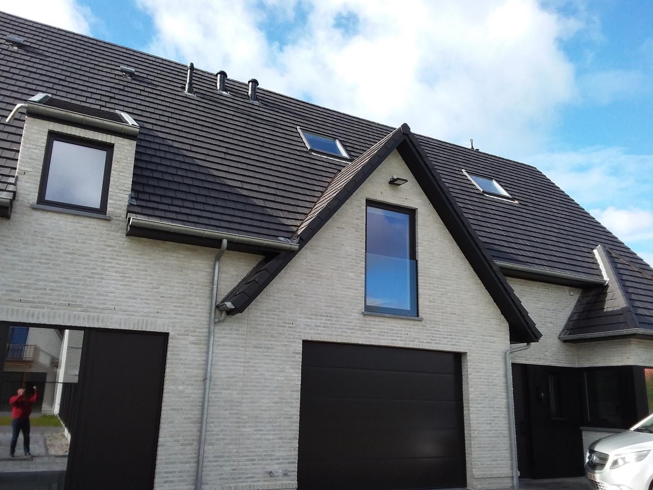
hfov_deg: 65.3
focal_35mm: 27
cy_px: 245
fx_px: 509
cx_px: 326
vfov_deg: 51.4
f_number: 1.9
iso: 40
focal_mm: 2.91
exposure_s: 1/684
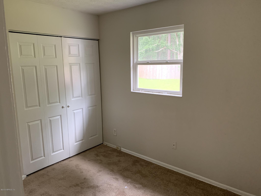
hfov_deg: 67.3
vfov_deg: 53.1
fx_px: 196
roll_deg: +0.4
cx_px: 130
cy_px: 98
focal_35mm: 26
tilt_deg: -10.1
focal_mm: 4.25
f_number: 1.8
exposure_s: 1/40
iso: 400
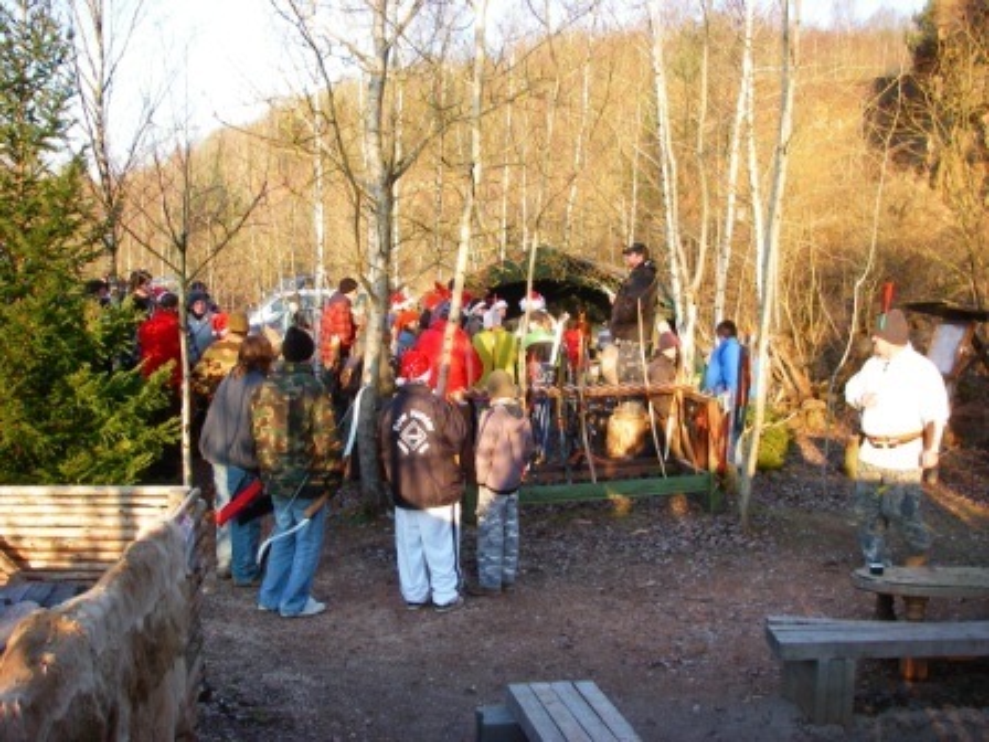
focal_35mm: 38
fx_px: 1086
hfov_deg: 49.0
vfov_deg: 37.7
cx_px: 494
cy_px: 371
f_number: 3.3
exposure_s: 1/80
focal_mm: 6.3
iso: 64
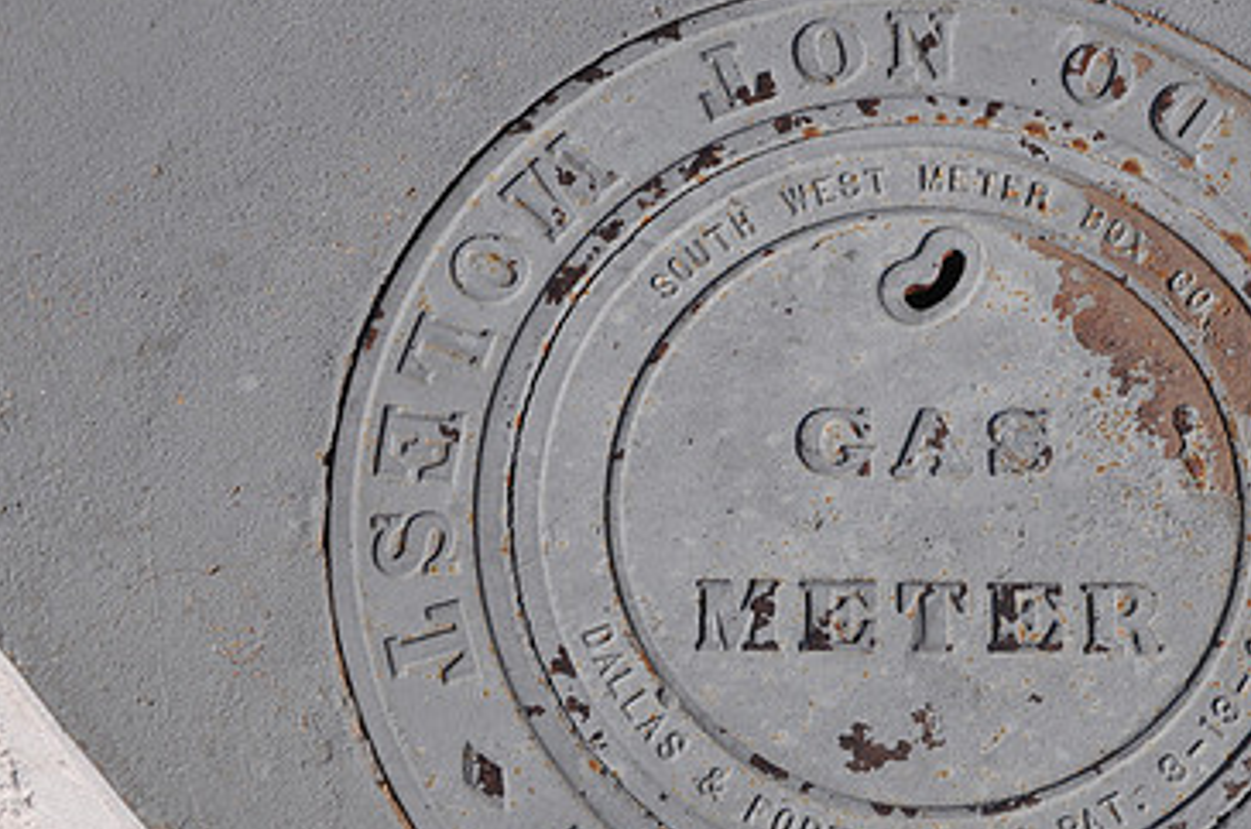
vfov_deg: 16.8
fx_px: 2810
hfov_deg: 24.8
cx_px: 953
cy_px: 488
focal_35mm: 81
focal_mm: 34
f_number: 9
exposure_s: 1/320
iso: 200
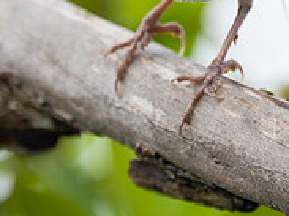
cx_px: 176
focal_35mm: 2737
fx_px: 22836
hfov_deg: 0.7
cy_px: 39
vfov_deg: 0.5
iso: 64
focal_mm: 560
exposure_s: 1/400
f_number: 4
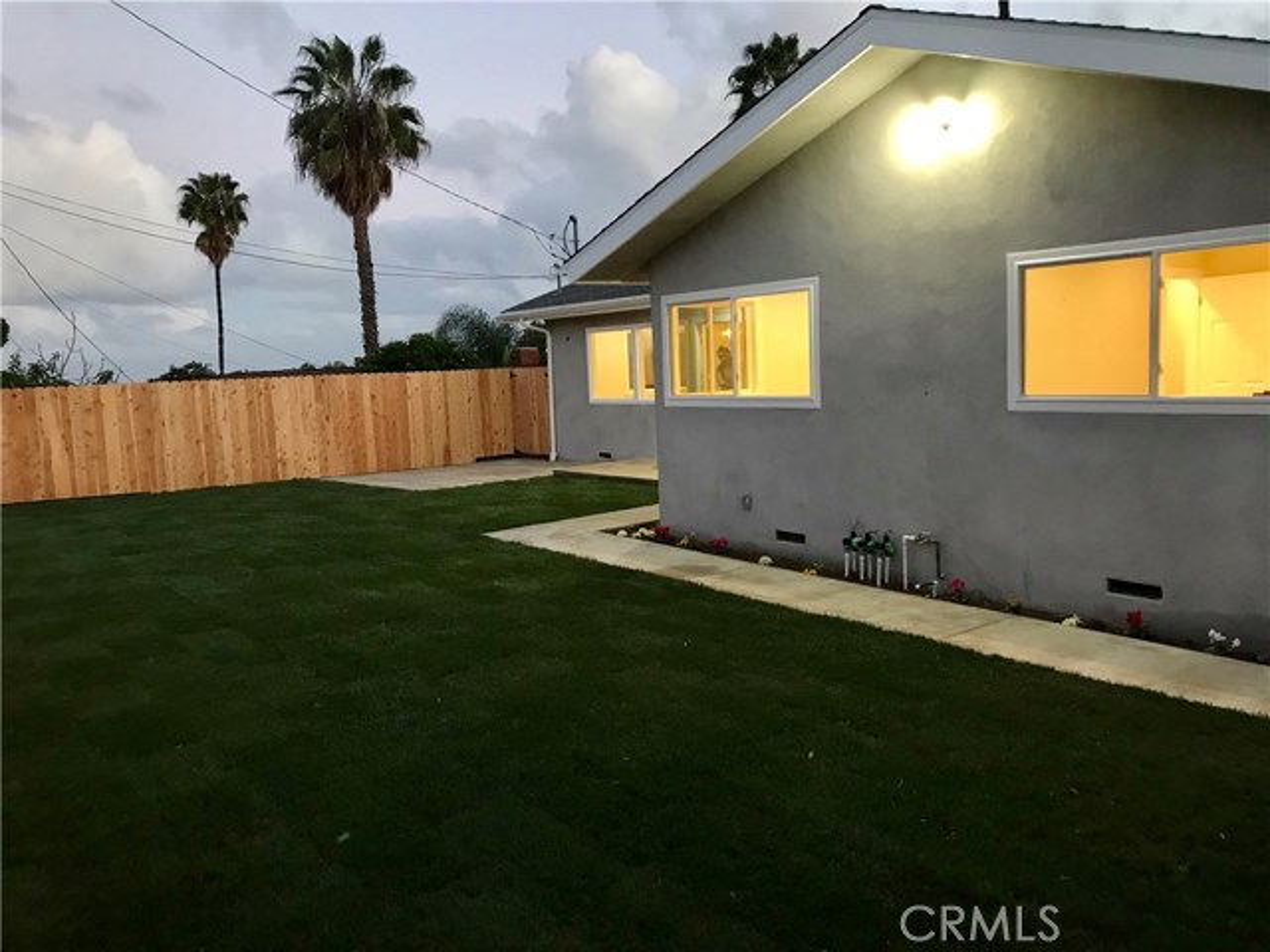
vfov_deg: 49.7
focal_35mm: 28
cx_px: 635
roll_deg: +1.6
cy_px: 476
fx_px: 1027
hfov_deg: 63.4
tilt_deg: -5.4
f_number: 1.8
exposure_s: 1/15
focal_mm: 3.99
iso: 50
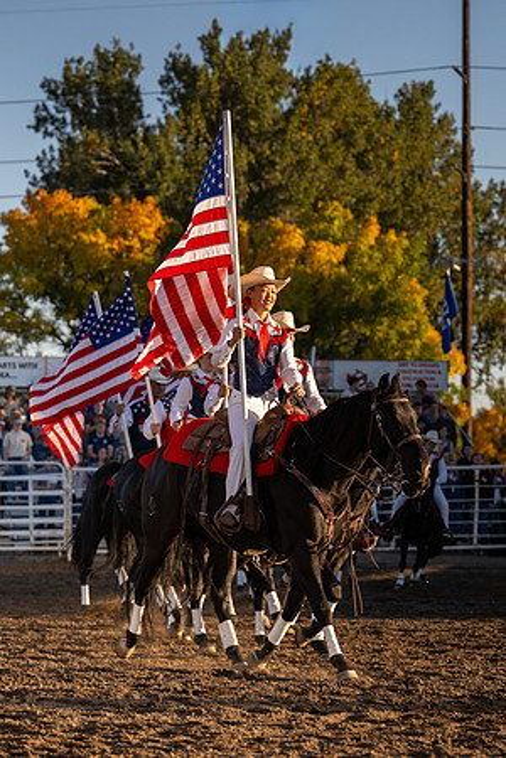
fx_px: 3346
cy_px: 365
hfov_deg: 8.6
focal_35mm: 159
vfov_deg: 12.9
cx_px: 259
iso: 160
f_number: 2.8
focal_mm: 70
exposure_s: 1/2000
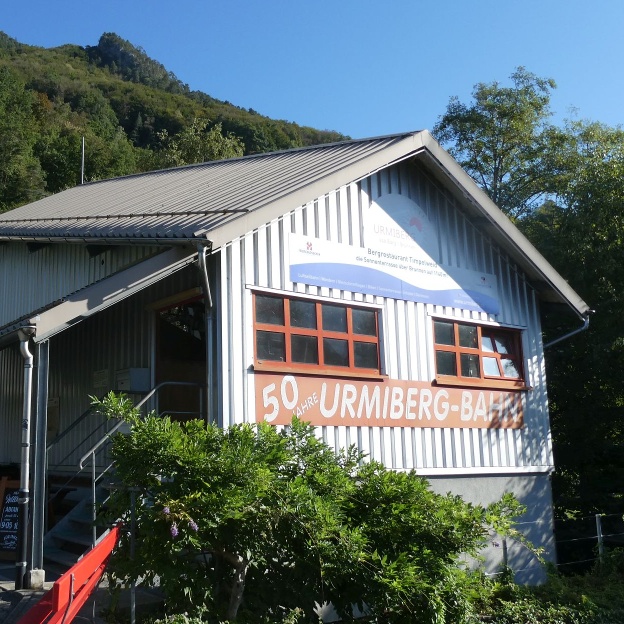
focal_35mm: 34
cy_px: 339
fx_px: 693
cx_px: 176
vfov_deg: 48.4
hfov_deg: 47.1
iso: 80
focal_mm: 4.3
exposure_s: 1/640
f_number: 3.3
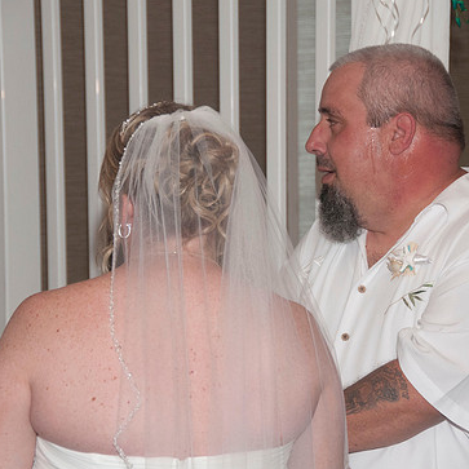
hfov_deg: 10.5
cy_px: 246
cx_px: 297
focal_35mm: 167
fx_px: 2560
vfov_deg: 10.5
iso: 800
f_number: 5.6
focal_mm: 82
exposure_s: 1/125
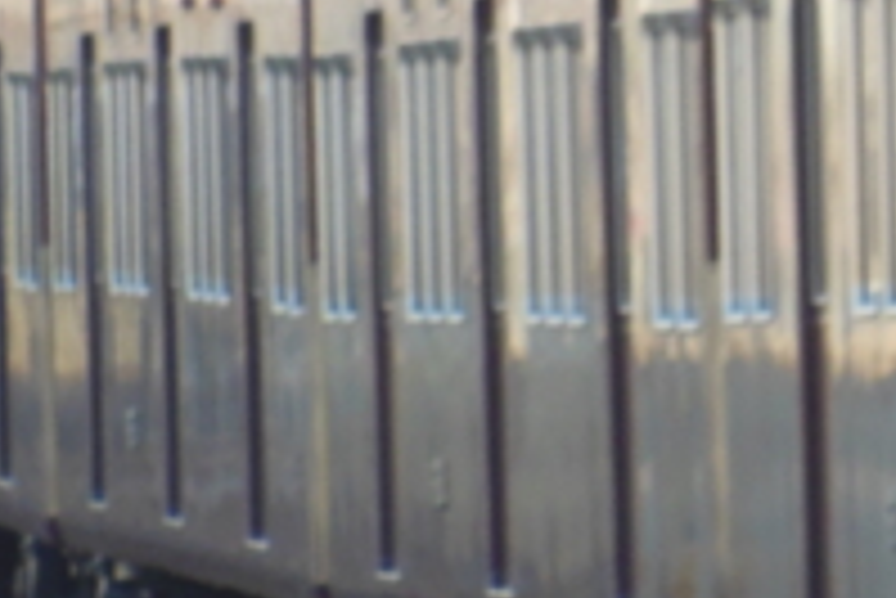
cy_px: 108
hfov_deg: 1.7
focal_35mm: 1228
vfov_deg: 1.1
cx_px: 1094
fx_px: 30585
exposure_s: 1/125
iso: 200
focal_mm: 52.5
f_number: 5.8
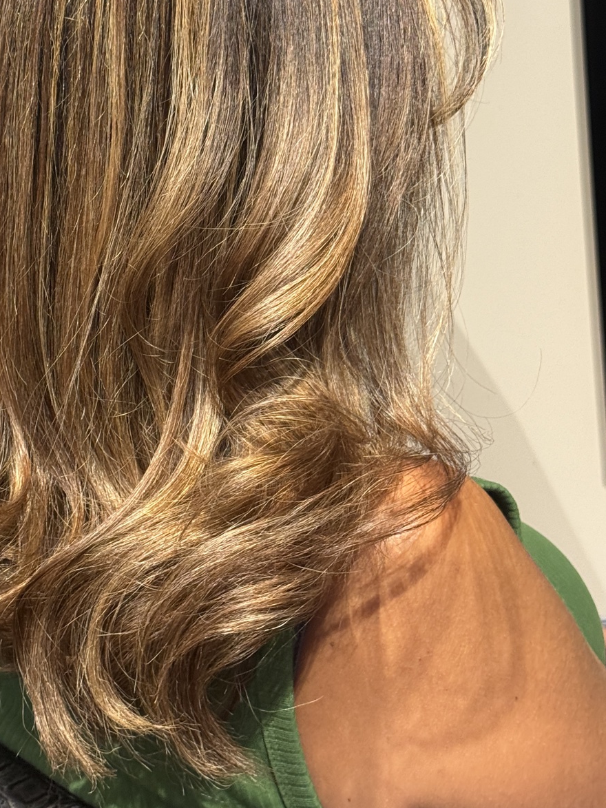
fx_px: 1680
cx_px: 154
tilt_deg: -17.2
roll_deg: +7.5
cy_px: 256
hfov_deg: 20.3
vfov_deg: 26.8
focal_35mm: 72
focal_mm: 6.76
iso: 160
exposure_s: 1/60
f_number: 1.78
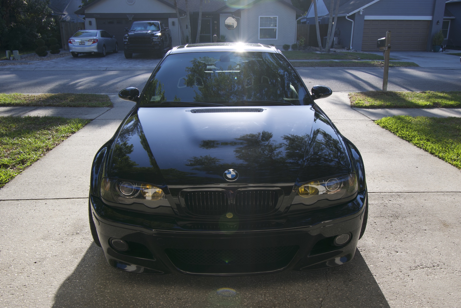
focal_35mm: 30
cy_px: 154
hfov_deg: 61.9
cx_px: 230
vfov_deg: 43.6
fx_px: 384
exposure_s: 1/250
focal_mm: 20
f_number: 8
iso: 220
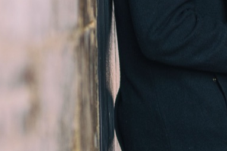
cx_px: 241
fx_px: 2246
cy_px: -9
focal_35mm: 356
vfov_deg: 3.9
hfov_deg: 5.8
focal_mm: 85
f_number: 1.4
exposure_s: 1/1250
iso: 125
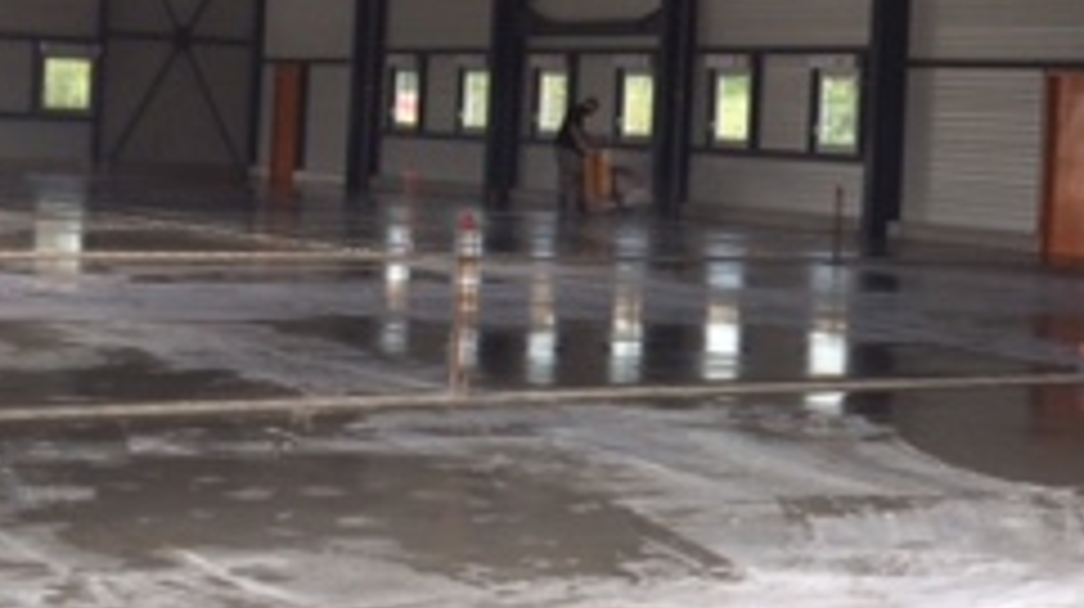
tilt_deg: +0.0
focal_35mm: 84
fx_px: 2412
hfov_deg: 24.5
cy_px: 86
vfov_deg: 14.2
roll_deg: -1.6
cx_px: 1012
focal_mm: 4.15
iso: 50
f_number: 2.2
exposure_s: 1/100
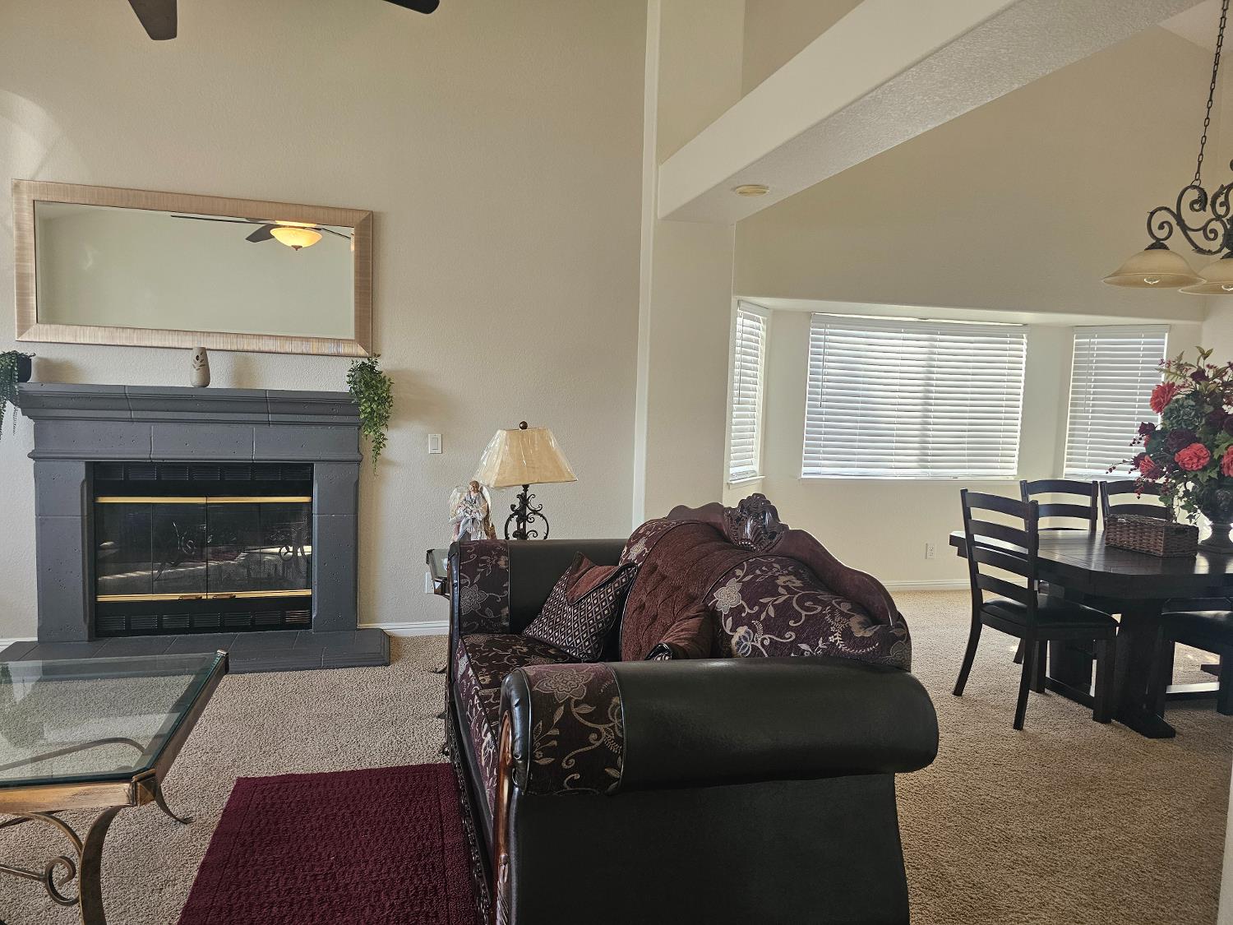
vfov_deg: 58.9
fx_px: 819
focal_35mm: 23
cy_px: 462
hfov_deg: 73.9
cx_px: 616
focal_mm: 6.3
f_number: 1.7
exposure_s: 1/120
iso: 200
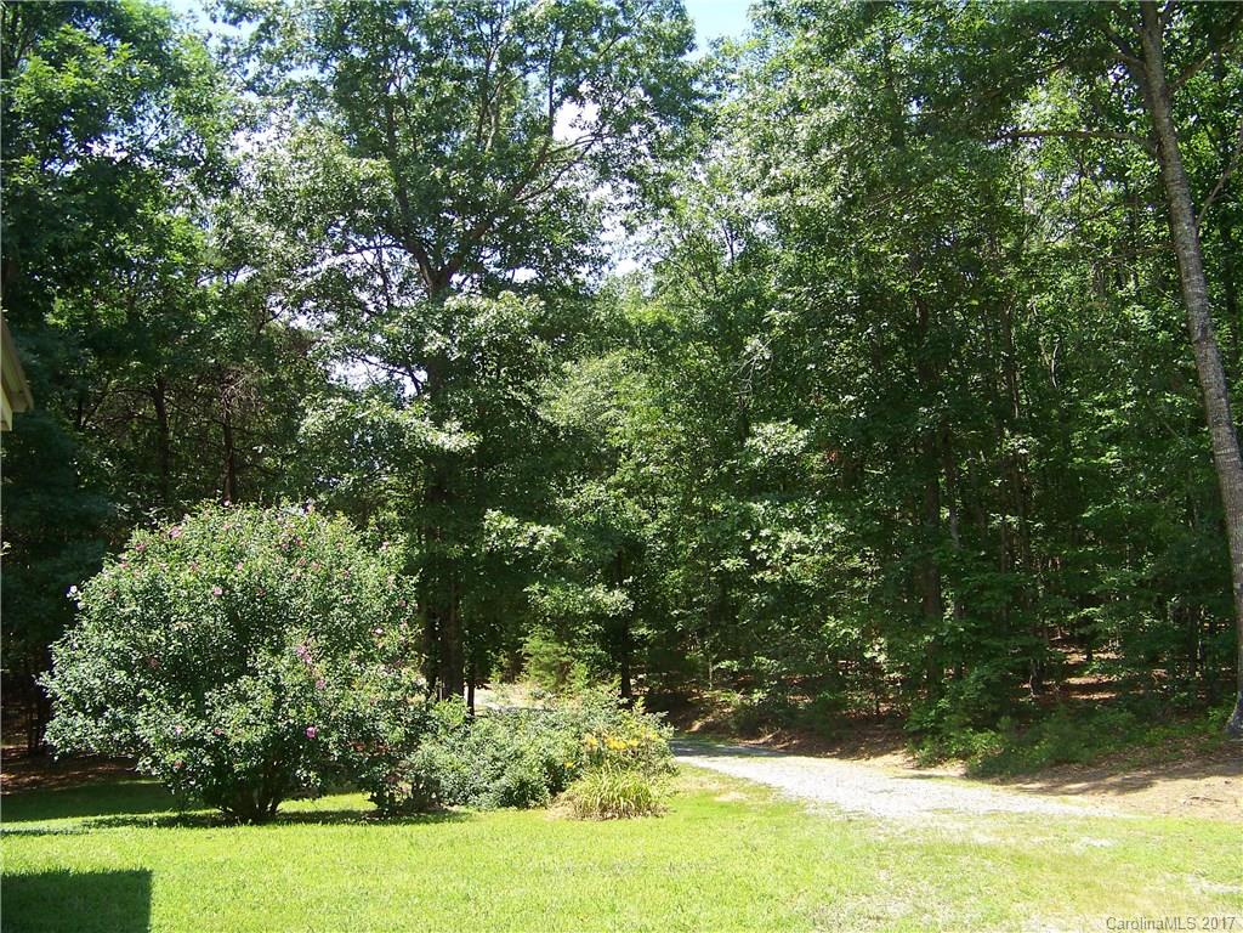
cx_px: 622
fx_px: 1293
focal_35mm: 36
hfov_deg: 51.4
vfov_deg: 39.7
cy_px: 466
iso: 67
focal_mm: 5.85
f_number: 2.8
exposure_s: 1/400
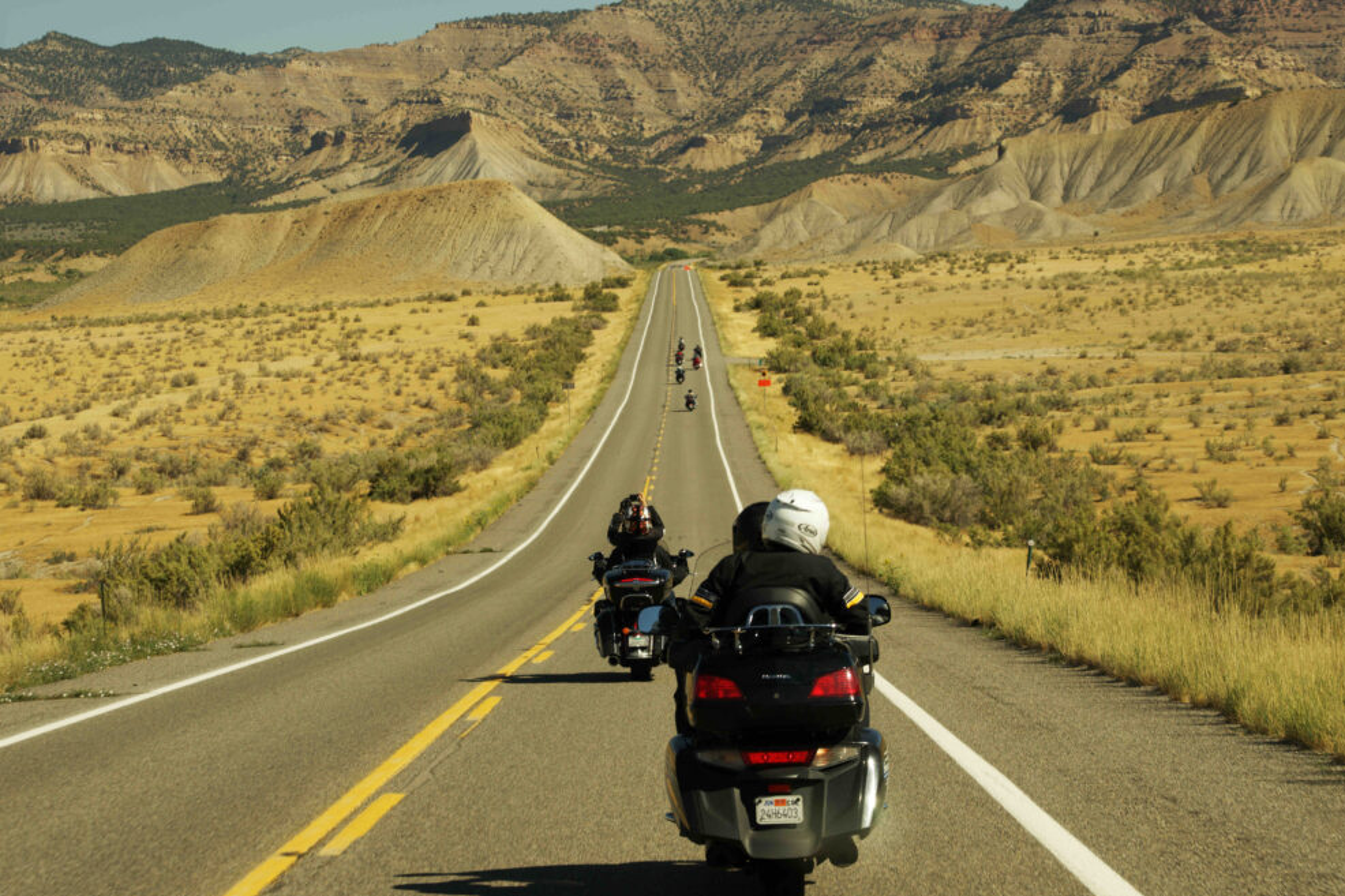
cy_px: 433
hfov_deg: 19.1
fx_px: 3997
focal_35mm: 107
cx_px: 677
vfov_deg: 12.8
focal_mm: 103
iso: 100
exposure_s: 1/250
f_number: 9
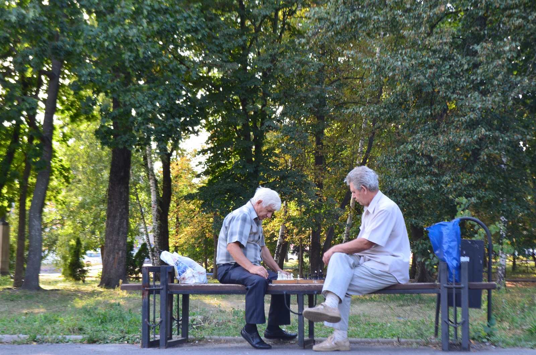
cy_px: 178
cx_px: 268
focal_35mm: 57
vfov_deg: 23.7
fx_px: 847
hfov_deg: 35.1
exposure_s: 1/50
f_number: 10
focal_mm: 38
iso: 400
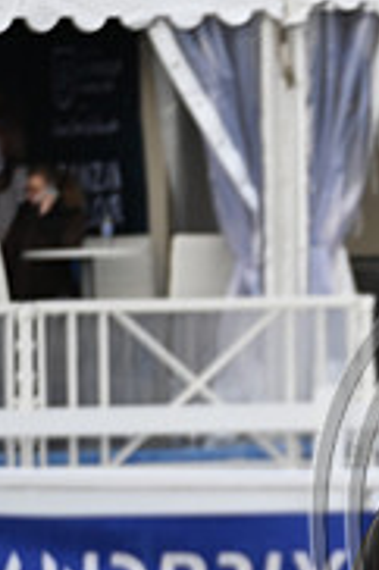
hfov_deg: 1.1
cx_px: 598
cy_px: 474
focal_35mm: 1277
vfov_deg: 1.6
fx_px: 20203
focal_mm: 400
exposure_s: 1/1000
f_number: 4.5
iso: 640
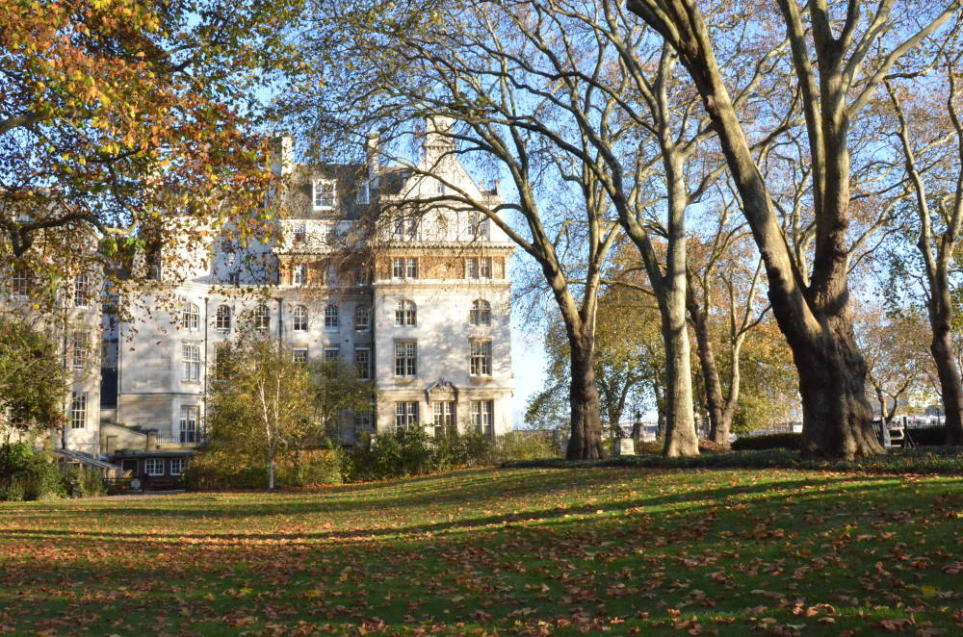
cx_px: 482
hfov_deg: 49.6
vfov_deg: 34.1
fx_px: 1041
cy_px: 318
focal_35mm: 39
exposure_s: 1/1000
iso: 6400
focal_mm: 26
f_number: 16
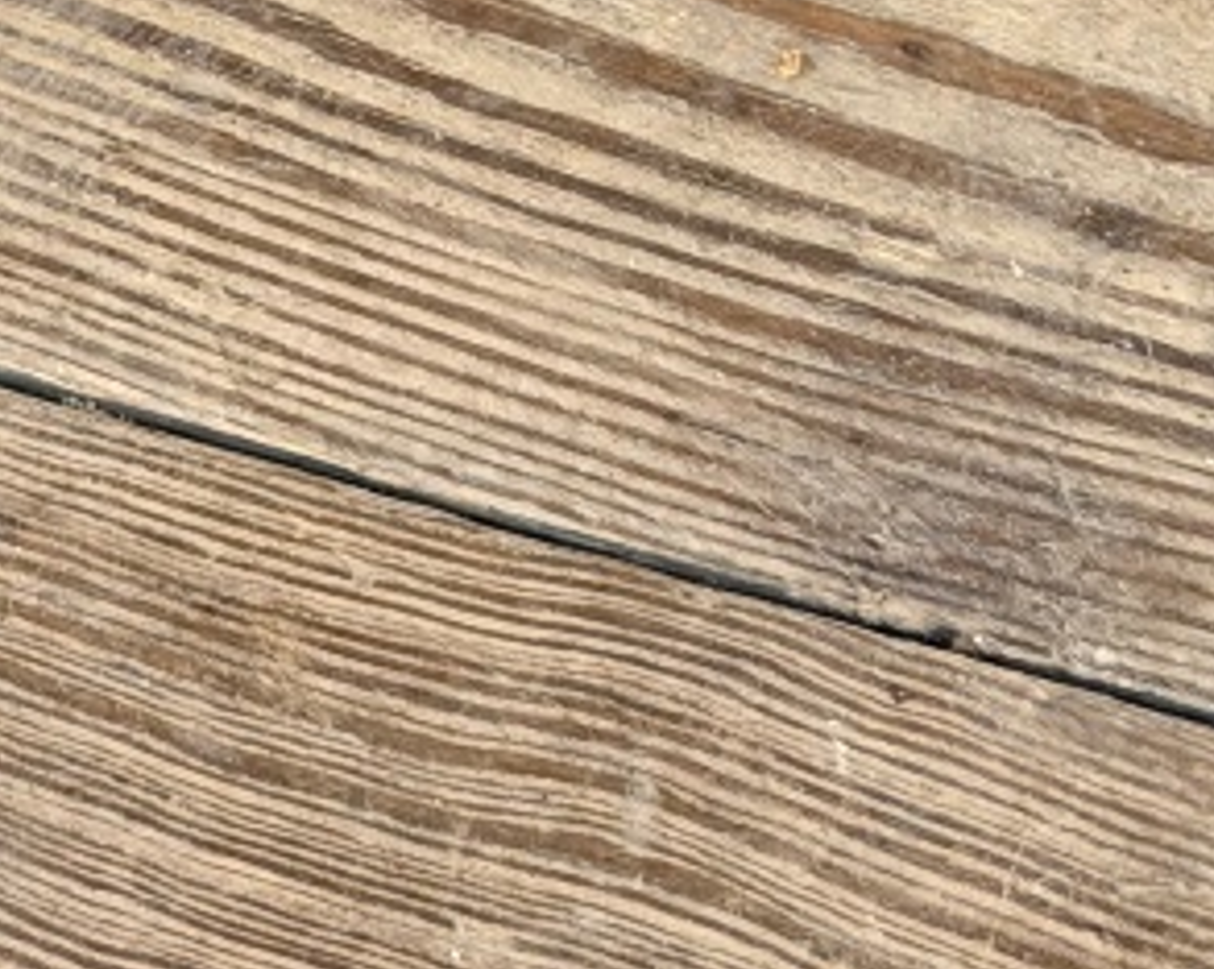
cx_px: -195
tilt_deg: -45.9
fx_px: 6894
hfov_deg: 9.9
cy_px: -1425
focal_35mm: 192
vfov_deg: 7.5
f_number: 1.78
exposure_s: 1/50
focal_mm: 6.76
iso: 250
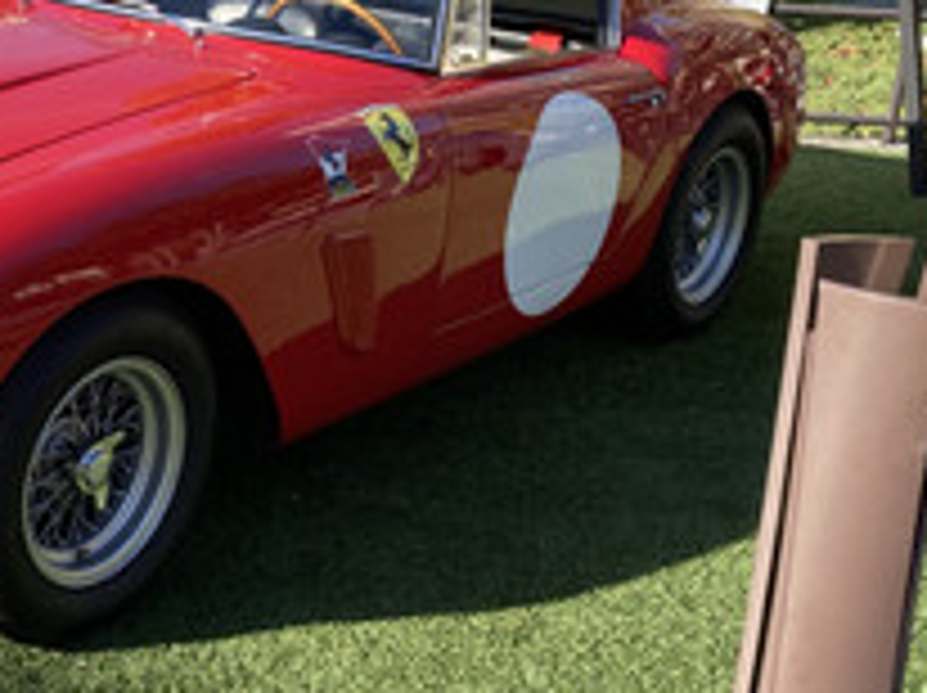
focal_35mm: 68
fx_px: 1819
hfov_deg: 27.1
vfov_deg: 21.6
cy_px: 299
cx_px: 14
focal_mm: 3.99
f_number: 1.8
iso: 20
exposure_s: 1/631
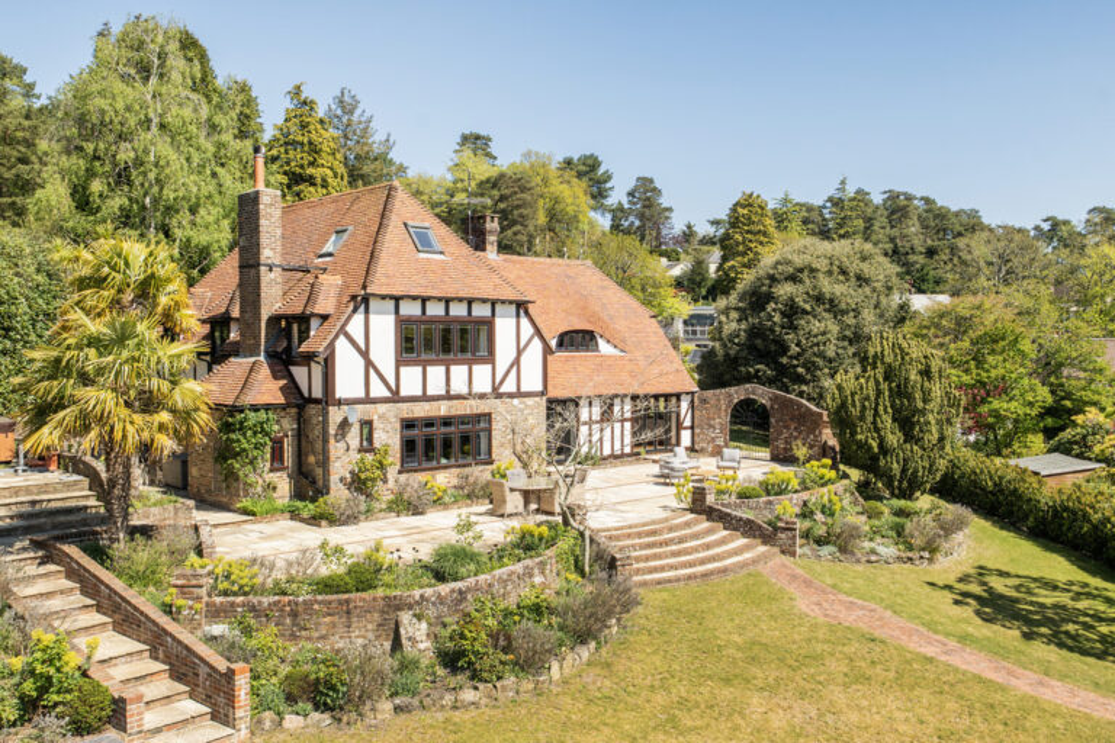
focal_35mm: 31
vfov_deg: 42.3
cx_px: 558
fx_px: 960
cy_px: 372
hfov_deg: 60.3
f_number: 8
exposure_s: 1/500
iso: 400
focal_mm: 21
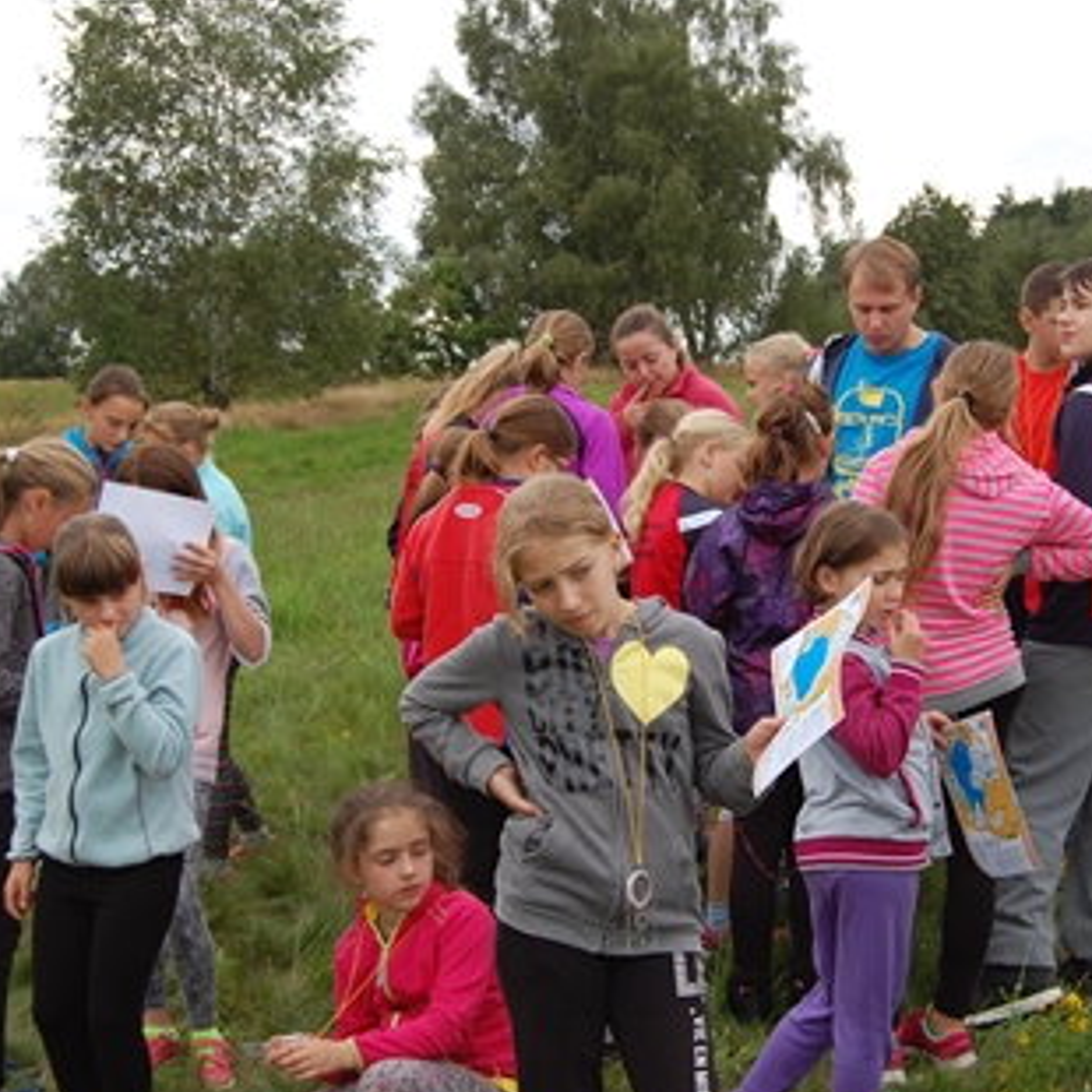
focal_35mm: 64
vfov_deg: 27.0
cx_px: 701
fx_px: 2273
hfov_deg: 26.9
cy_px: 546
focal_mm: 31
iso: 200
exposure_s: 1/160
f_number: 6.3
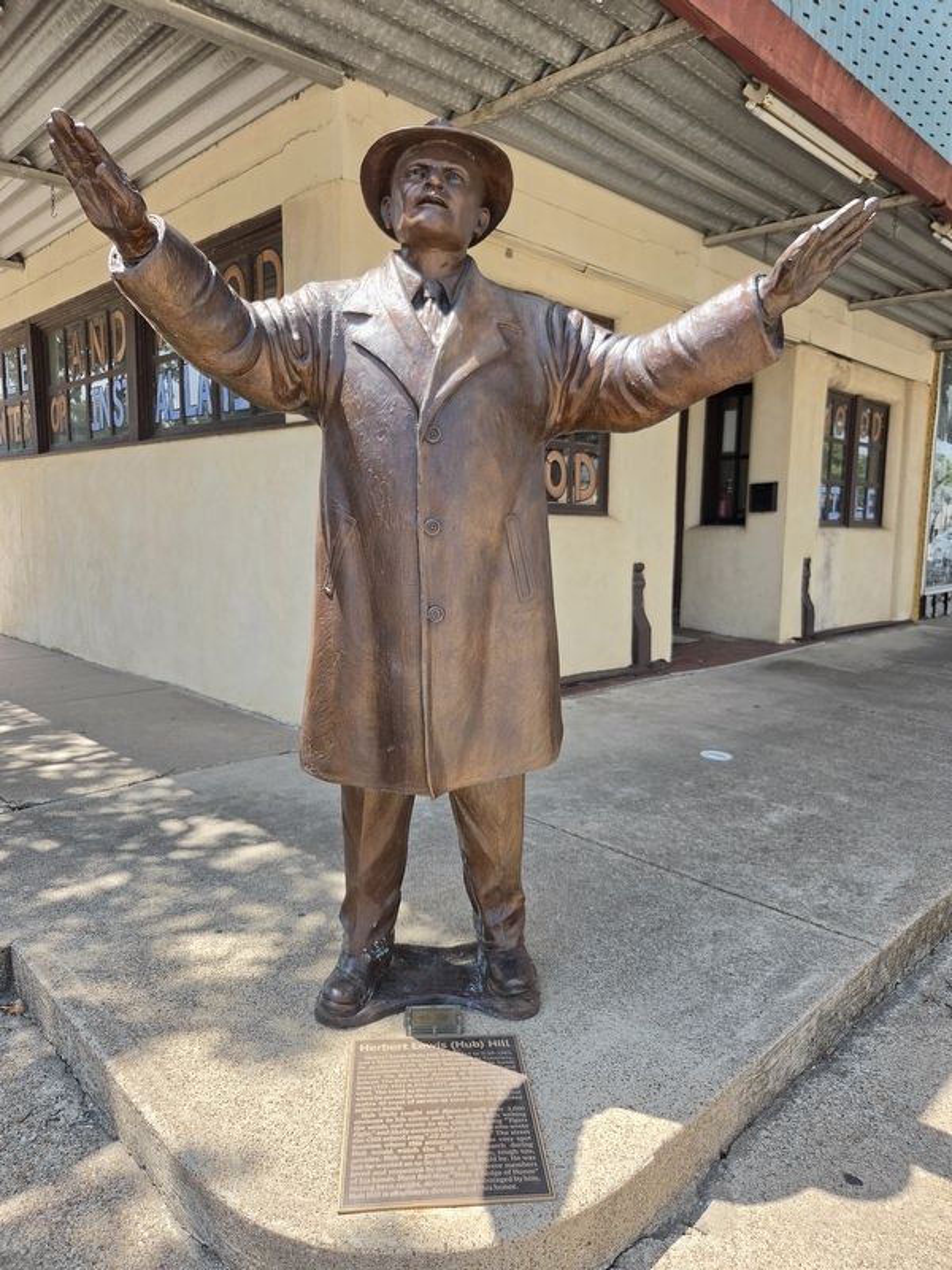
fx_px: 843
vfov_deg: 73.9
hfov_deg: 58.9
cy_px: 635
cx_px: 476
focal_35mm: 23
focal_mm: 5.4
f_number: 1.8
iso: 80
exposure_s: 1/1761
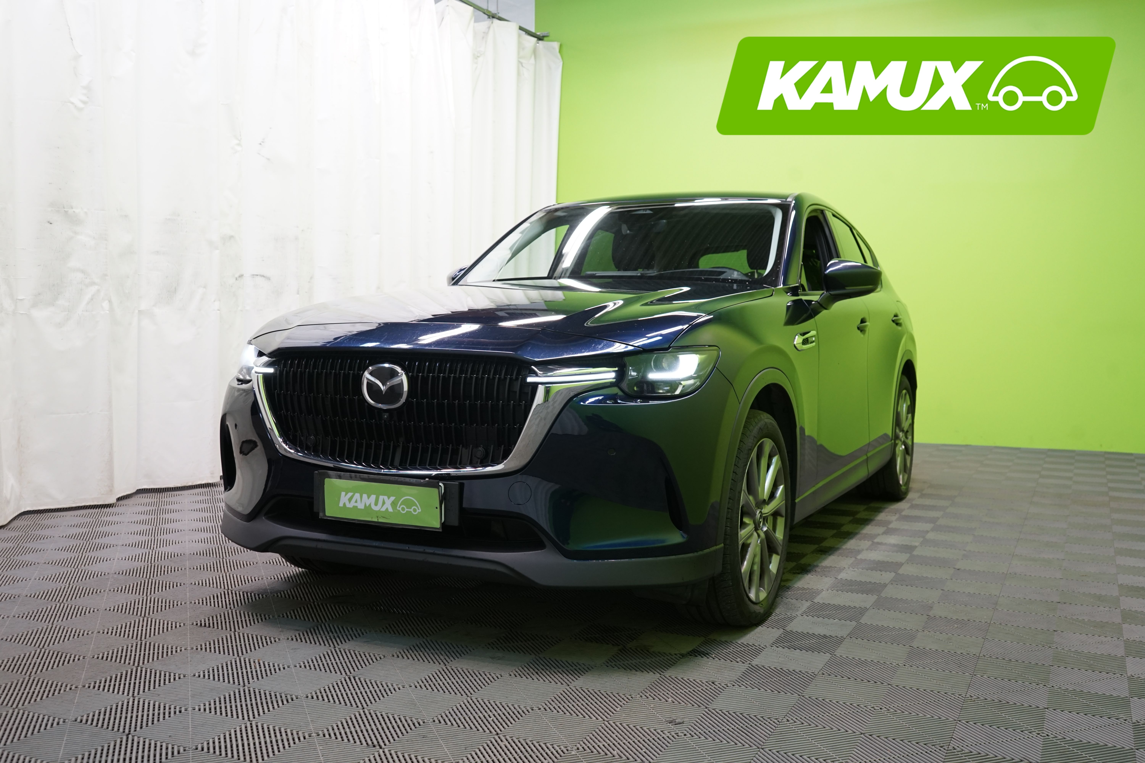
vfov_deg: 40.0
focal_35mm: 33
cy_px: 382
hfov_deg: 57.2
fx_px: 1050
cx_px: 572
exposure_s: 1/50
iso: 800
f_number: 5.6
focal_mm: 33
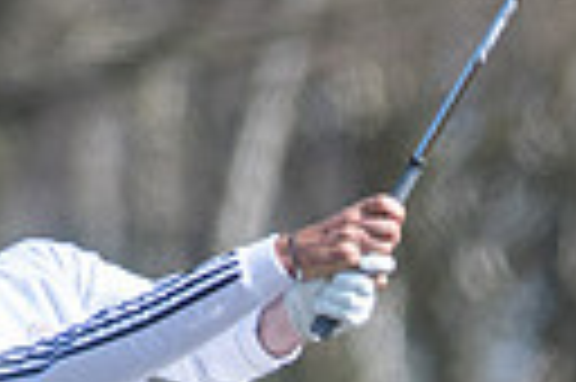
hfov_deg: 1.0
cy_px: 793
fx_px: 32582
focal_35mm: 2039
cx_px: 639
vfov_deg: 0.7
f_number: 4
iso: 400
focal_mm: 300
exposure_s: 1/3200
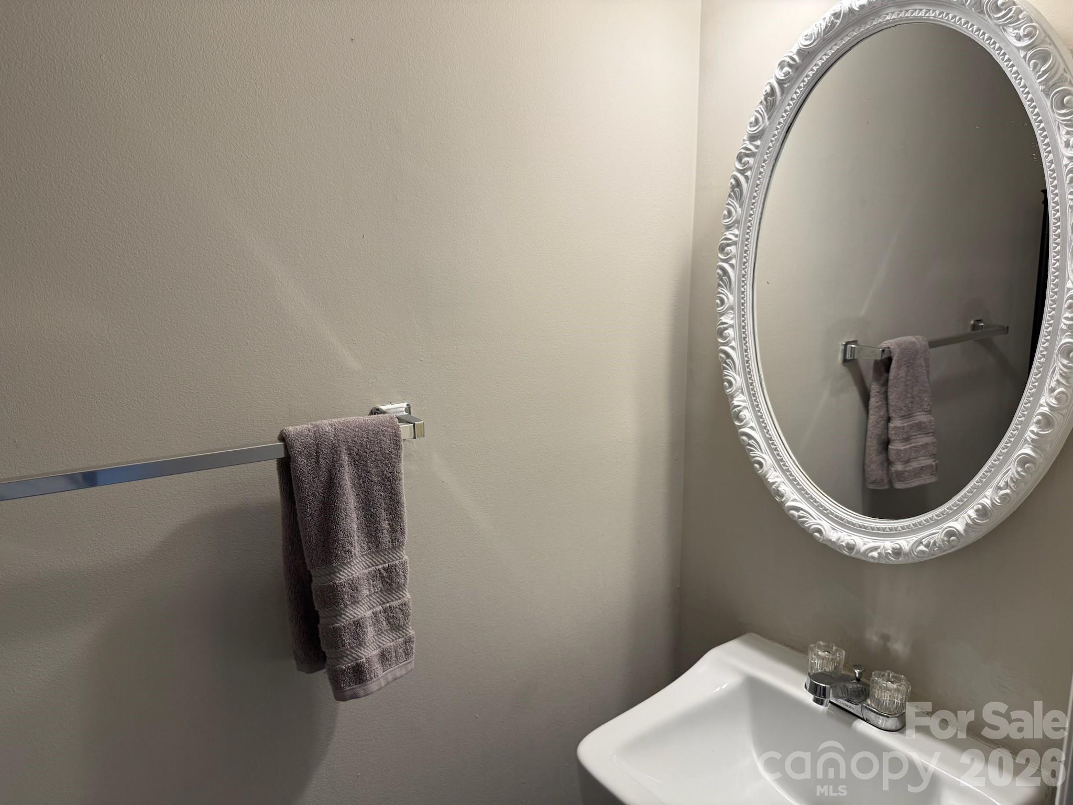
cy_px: 402
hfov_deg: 71.6
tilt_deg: -10.4
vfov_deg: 56.8
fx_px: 744
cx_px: 536
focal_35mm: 24
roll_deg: -0.4
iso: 100
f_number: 1.78
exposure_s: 1/120
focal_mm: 6.76
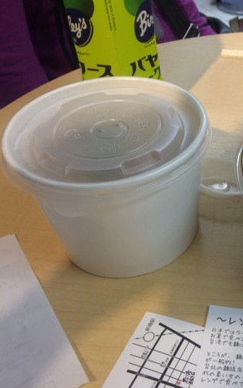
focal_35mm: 42
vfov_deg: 47.2
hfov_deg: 28.0
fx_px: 444
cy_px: 191
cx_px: 263
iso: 40
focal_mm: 4.15
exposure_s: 1/60
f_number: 2.2
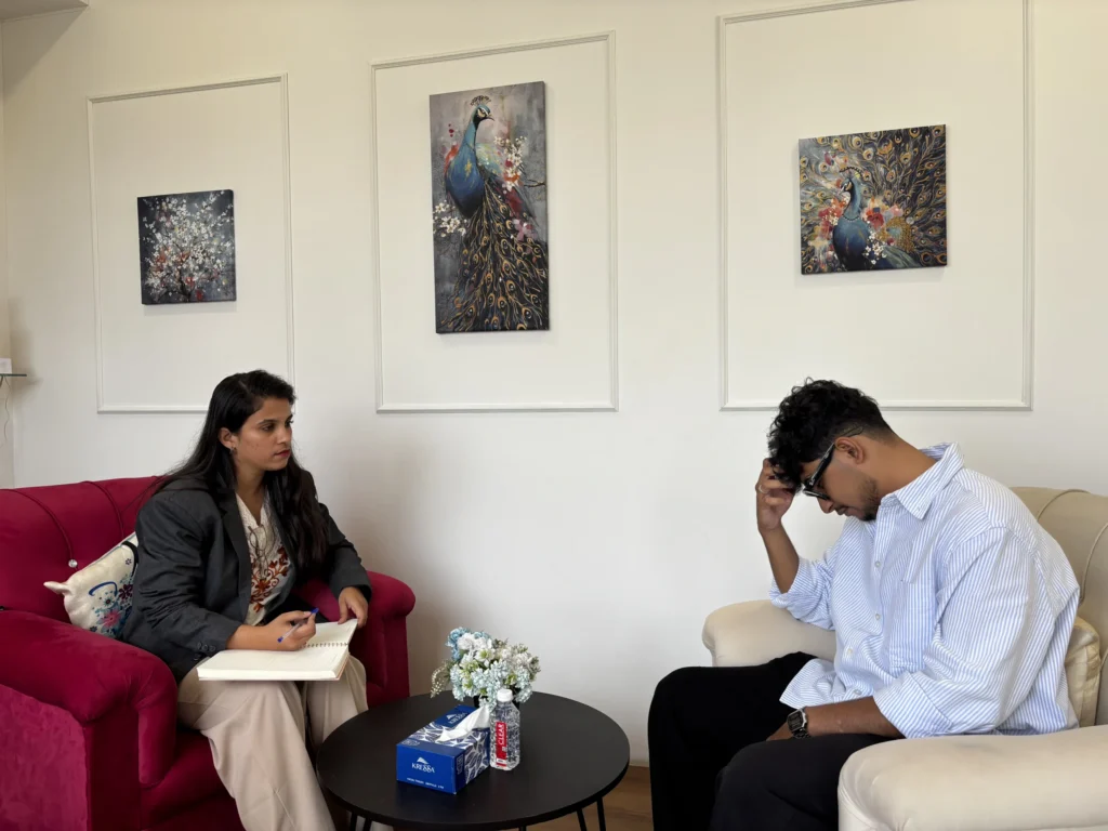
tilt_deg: -2.0
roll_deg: +0.5
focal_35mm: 26
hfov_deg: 67.3
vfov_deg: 53.1
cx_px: 554
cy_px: 416
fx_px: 832
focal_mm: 5.96
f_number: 1.6
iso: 50
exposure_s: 1/100
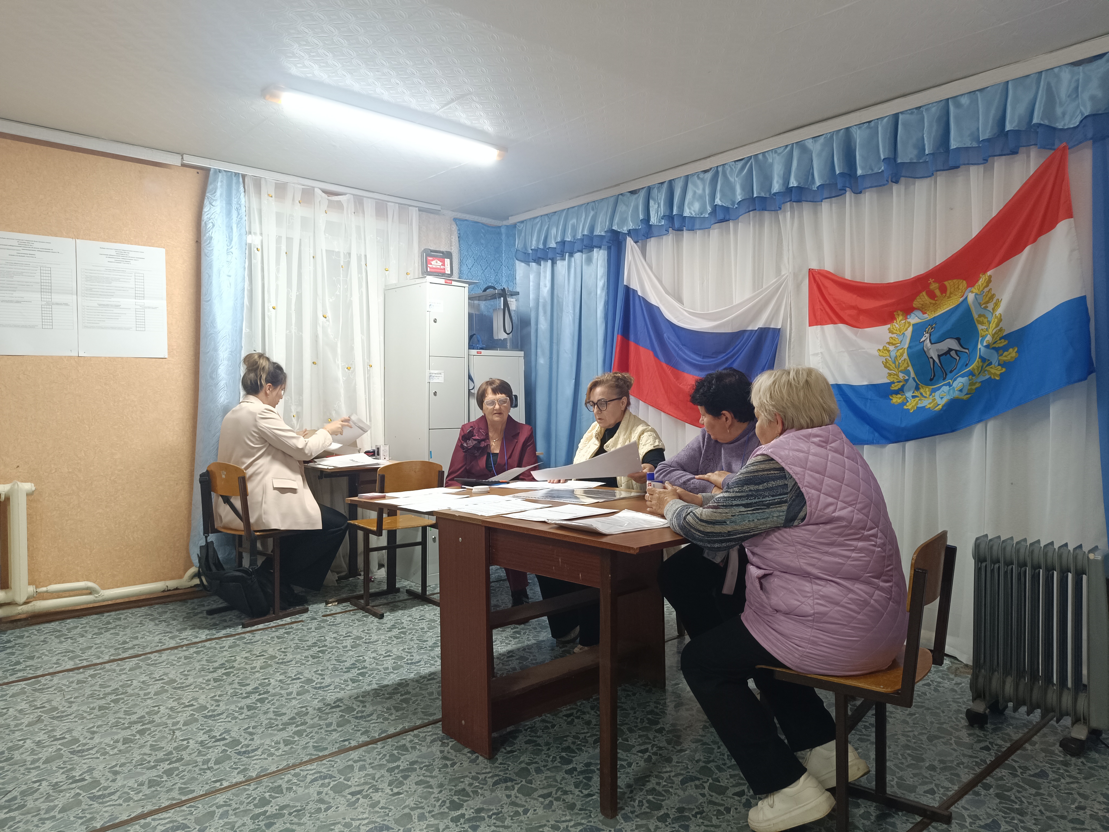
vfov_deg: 56.8
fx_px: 769
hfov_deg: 71.6
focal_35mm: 24
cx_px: 554
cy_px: 416
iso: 566
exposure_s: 1/50.1
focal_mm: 5.59
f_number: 1.88
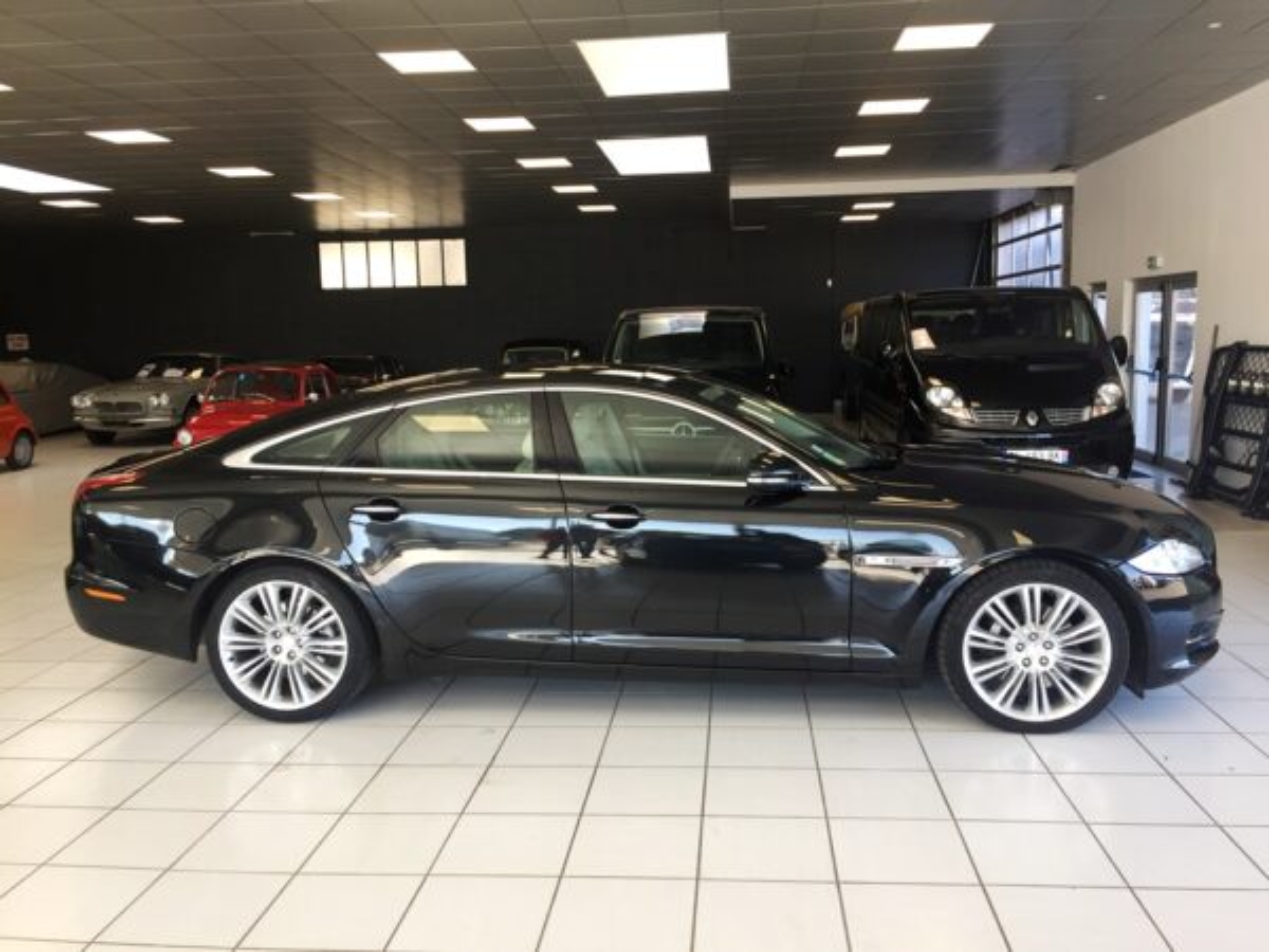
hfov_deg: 61.7
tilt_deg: -7.1
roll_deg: -0.1
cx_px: 634
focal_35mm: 29
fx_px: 1063
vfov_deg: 48.2
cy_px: 476
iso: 32
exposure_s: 1/100
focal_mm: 4.15
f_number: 2.2
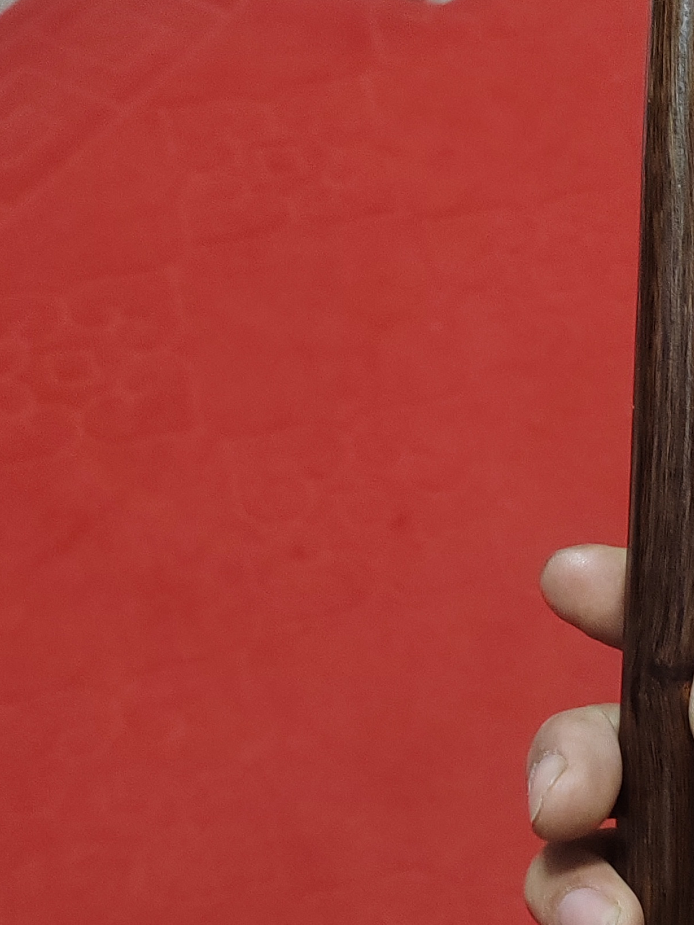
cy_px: 615
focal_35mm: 69
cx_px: 617
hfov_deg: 20.9
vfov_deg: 28.0
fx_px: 1845
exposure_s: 1/100
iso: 4000
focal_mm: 5.52
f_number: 1.9
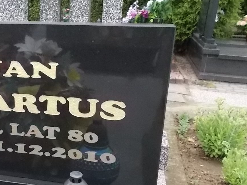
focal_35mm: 48
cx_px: 39
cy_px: 110
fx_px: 342
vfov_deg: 30.2
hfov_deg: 37.8
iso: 400
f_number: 8
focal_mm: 4.6
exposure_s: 1/160
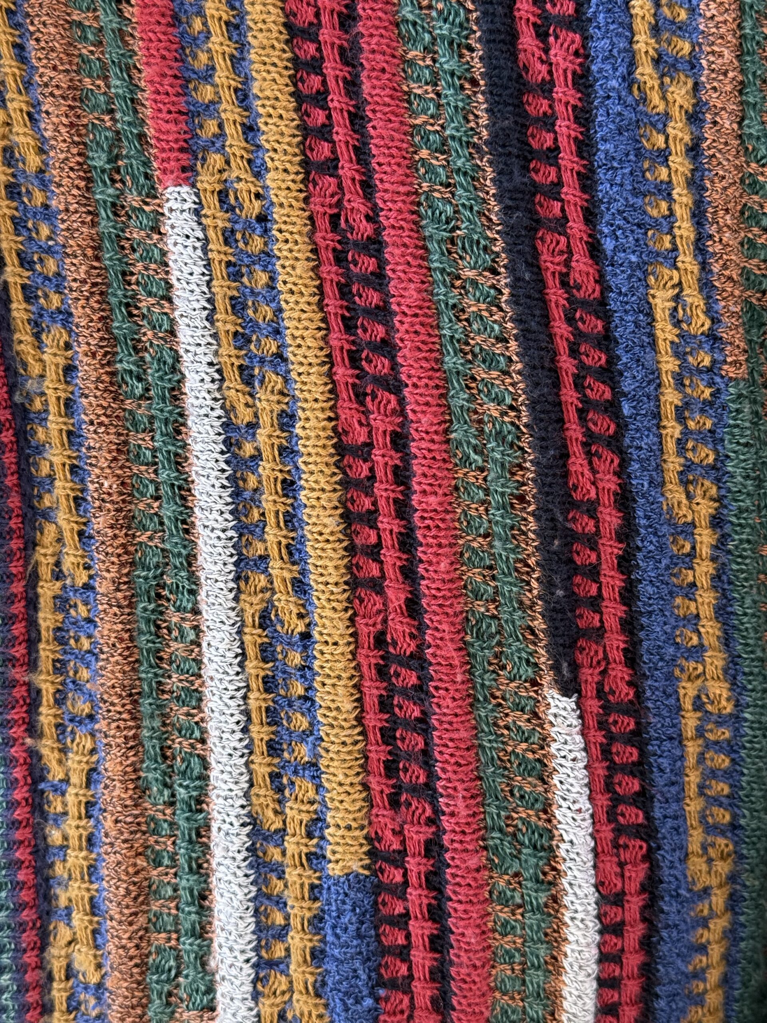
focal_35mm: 48
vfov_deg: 39.7
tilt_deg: -7.1
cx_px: 384
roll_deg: -0.6
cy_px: 512
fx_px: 1418
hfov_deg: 30.3
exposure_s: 1/229
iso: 125
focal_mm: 6.76
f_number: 1.78
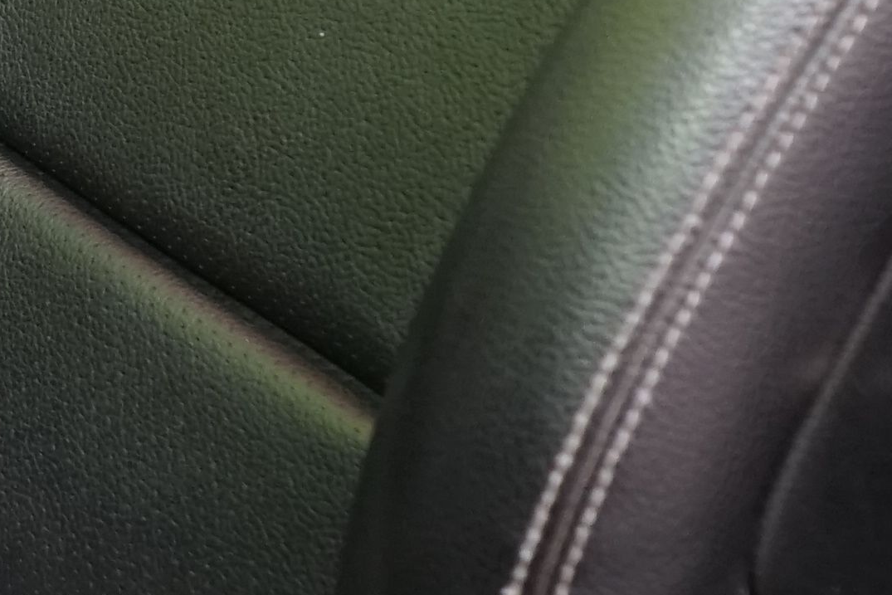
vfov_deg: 7.8
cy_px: -222
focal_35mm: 173
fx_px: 4287
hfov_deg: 11.2
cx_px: -621
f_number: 5
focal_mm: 31
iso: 1600
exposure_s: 1/20
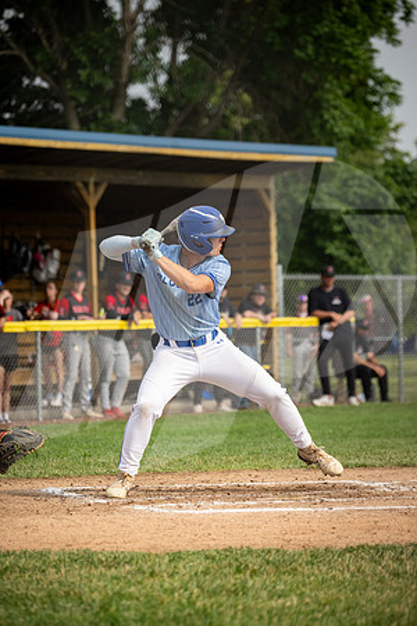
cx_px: 208
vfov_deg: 9.4
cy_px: 313
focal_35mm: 220
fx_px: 3822
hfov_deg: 6.2
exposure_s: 1/2500
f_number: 5.3
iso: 800
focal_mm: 220
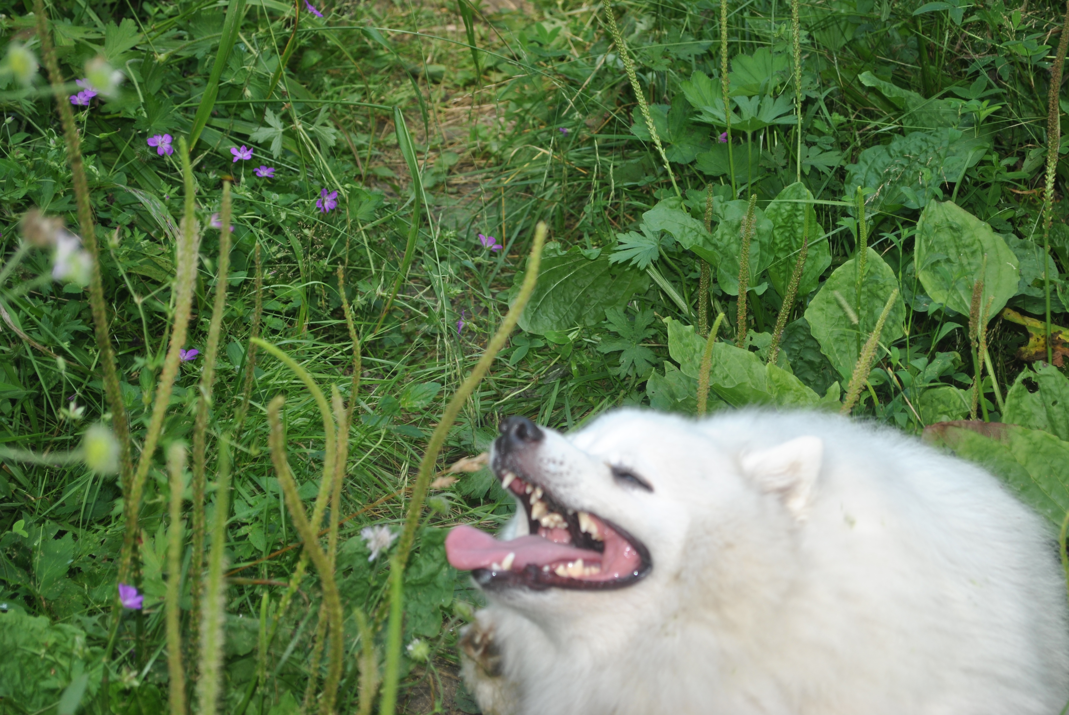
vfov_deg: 16.6
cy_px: 358
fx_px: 2453
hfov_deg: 24.6
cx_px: 534
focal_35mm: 82
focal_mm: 55
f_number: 5.6
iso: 110
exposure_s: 1/125
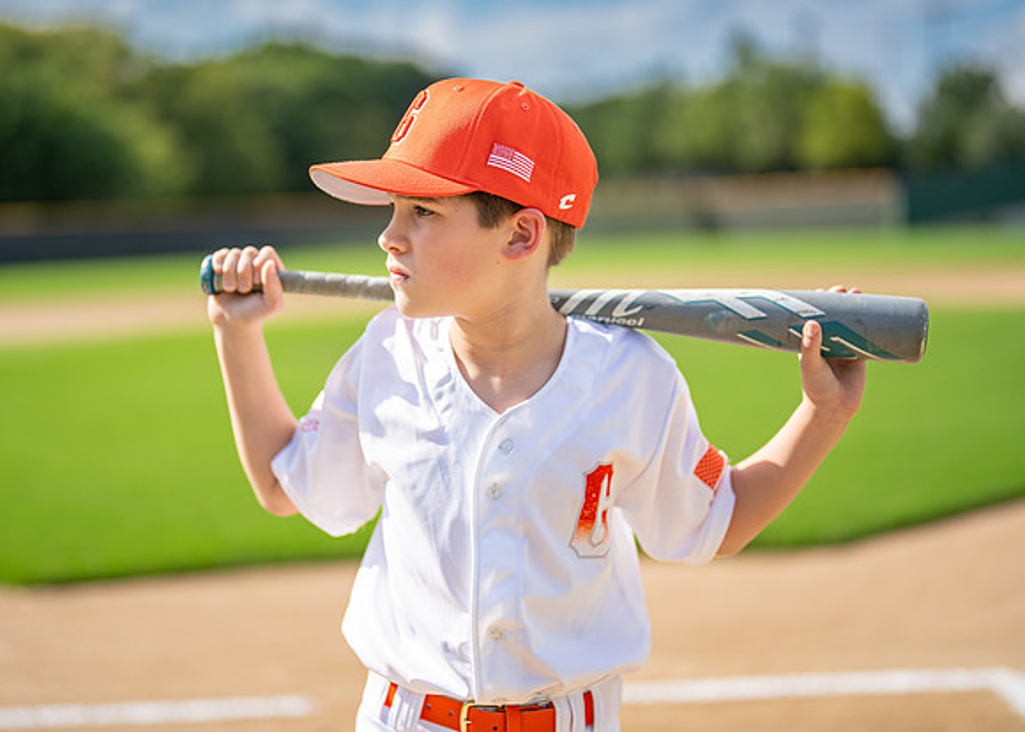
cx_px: 488
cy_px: 331
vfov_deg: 24.0
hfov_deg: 33.1
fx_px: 1723
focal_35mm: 59
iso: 100
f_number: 1.2
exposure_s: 1/5000
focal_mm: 50
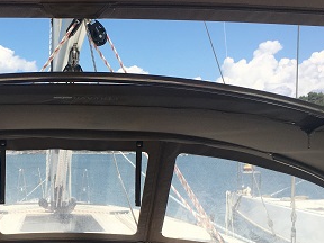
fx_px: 627
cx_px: 65
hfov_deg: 28.4
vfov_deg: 21.7
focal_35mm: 67
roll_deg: -0.1
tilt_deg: -2.1
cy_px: 188
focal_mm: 4.15
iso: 25
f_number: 2.2
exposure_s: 1/2079
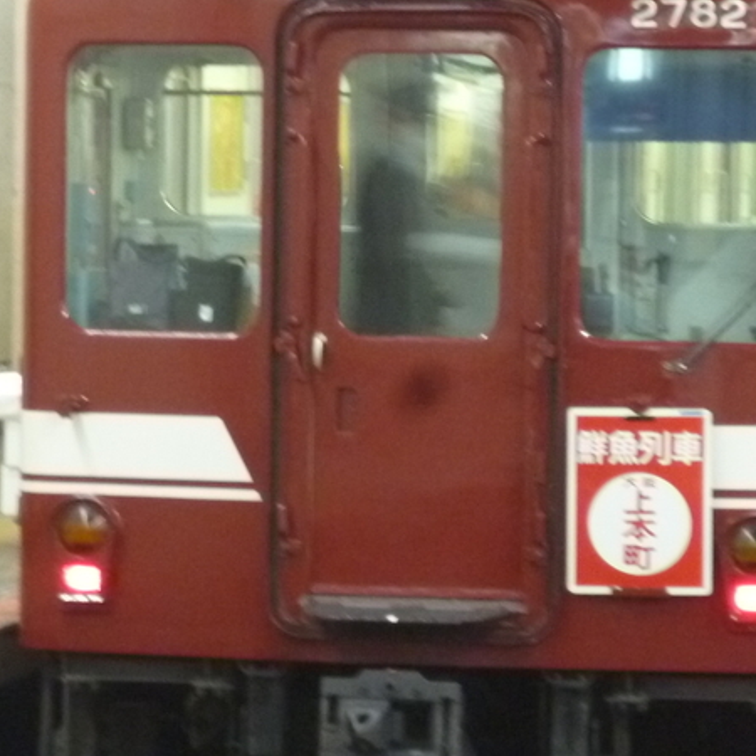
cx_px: 472
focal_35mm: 184
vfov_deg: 9.5
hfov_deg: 9.5
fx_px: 4546
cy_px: 311
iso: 500
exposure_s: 1/4
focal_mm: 13.9
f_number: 5.4
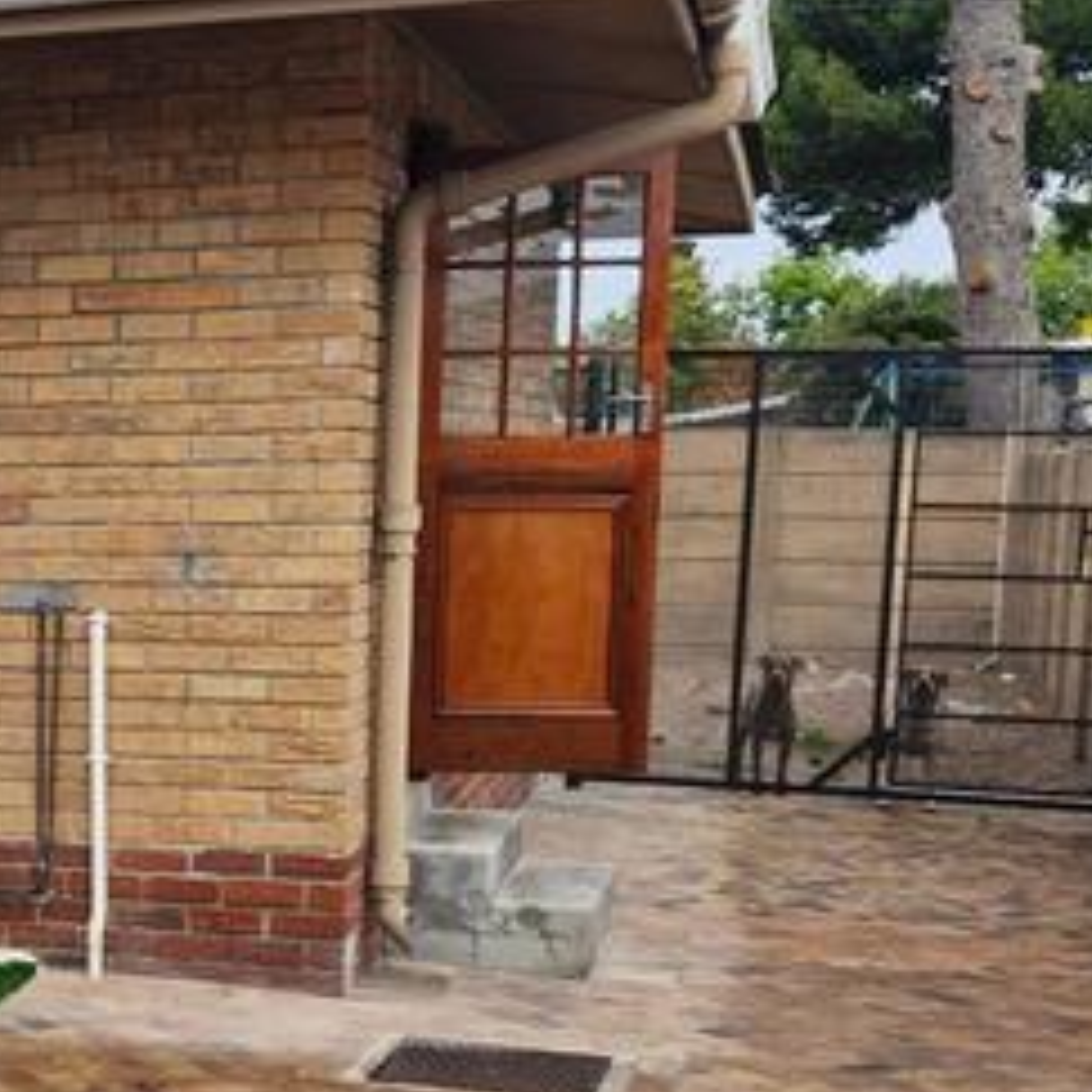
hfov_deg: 24.1
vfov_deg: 25.5
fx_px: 2391
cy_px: 800
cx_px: -108
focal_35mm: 67
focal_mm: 5.54
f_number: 1.8
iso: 50
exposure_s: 1/193
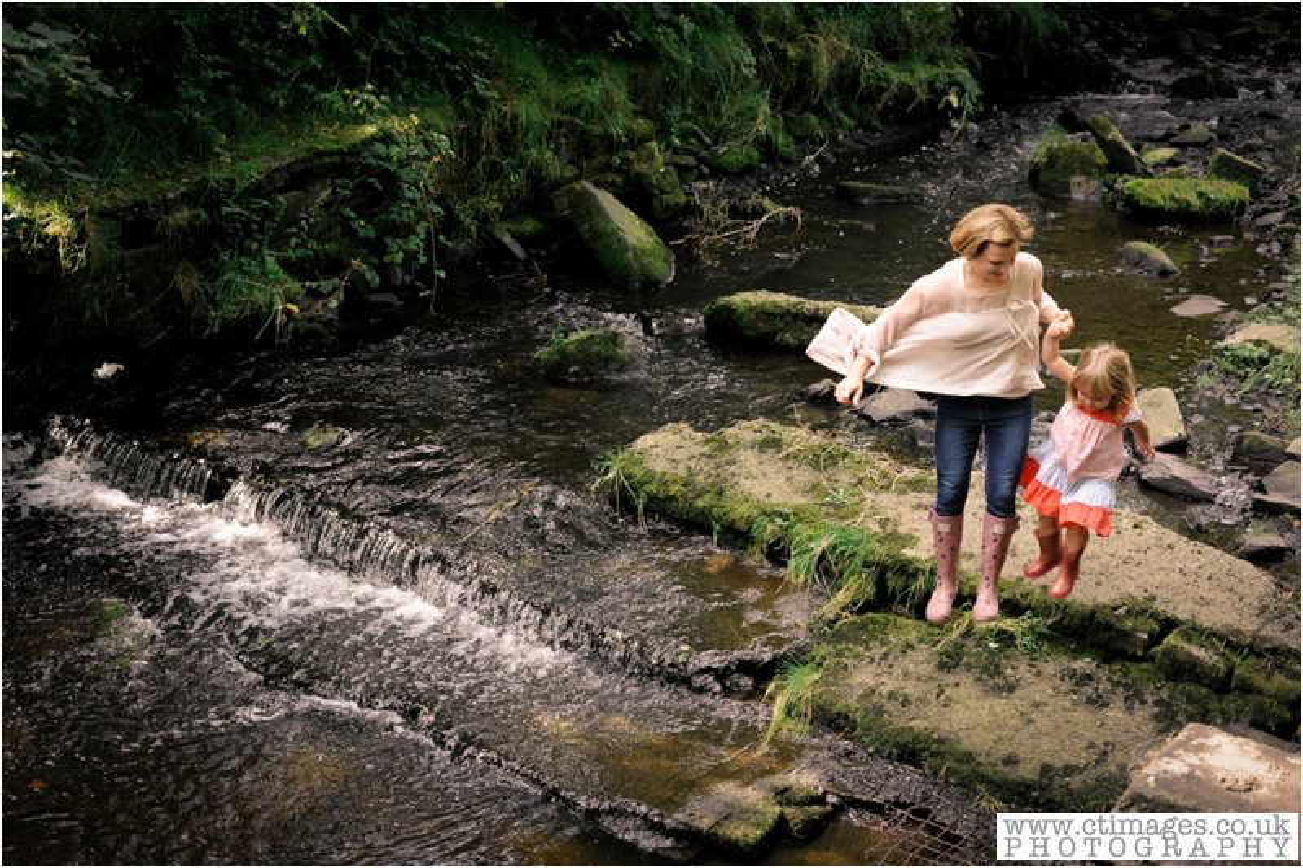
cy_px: 434
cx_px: 652
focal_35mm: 50
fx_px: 1809
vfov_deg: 27.0
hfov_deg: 39.6
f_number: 5.6
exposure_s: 1/500
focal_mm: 50
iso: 2000
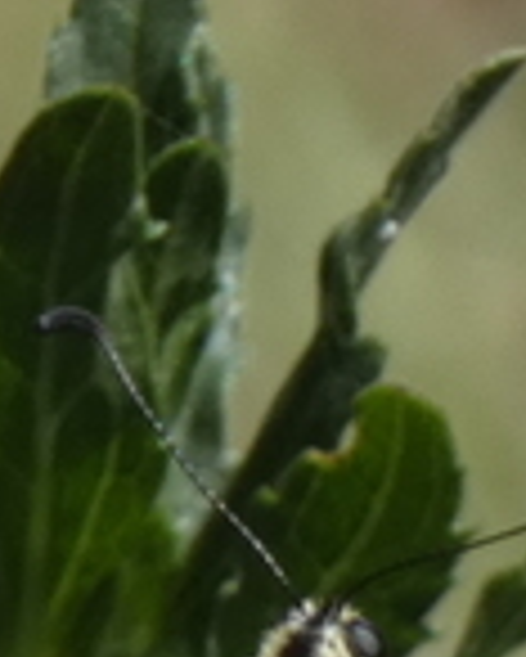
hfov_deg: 0.5
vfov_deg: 0.7
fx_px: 57035
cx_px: 151
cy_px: 1206
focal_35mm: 2934
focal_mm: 92.3
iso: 80
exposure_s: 1/160
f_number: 5.6
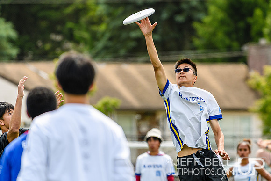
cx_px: 224
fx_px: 3742
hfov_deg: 4.1
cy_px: 100
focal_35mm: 497
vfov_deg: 2.8
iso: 110
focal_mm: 200
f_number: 3.2
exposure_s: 1/1250
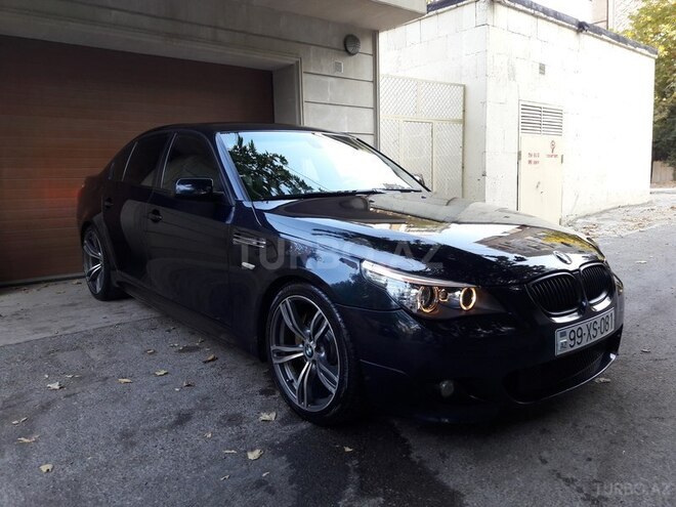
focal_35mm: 28
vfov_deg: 49.7
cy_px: 254
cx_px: 338
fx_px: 547
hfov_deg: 63.4
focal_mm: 3.7
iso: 64
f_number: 1.9
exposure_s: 1/50
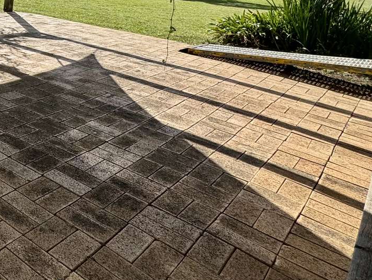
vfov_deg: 34.0
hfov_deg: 37.6
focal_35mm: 38
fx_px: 409
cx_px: -69
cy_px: -8
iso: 40
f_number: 2.2
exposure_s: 1/1420
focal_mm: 2.22
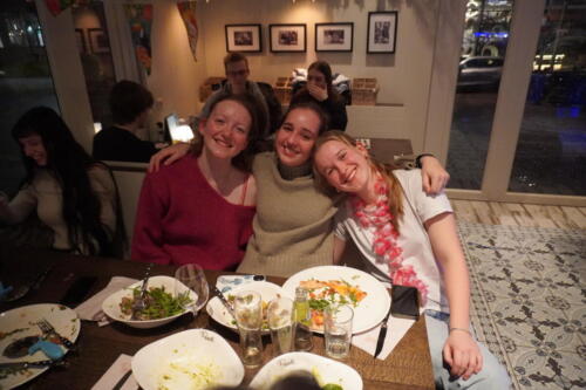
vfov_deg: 53.1
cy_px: 195
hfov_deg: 73.8
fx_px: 391
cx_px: 293
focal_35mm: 24
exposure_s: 1/60
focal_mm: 16
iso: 6400
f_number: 3.5
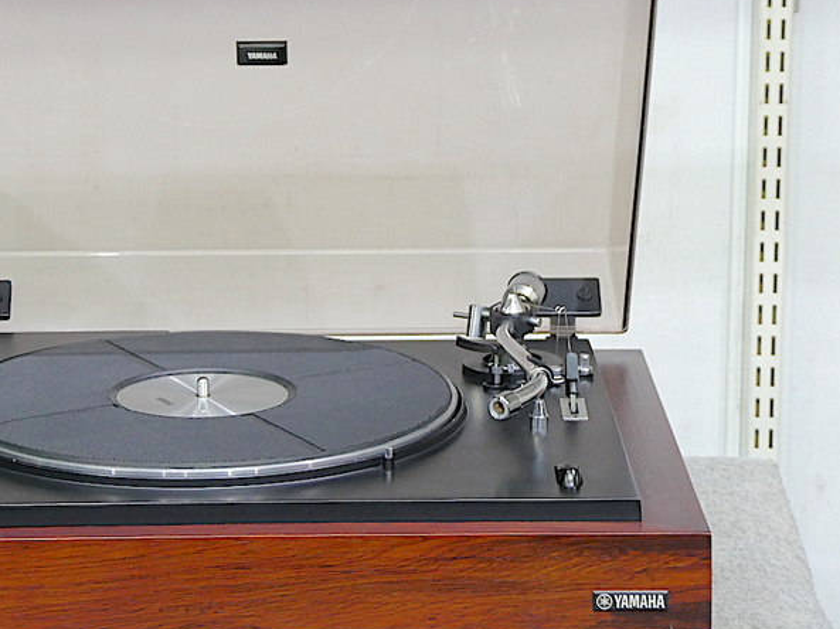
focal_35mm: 128
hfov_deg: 15.4
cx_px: 261
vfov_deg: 11.6
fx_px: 3104
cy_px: 239
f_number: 4.7
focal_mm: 14.1
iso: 200
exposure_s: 1/6
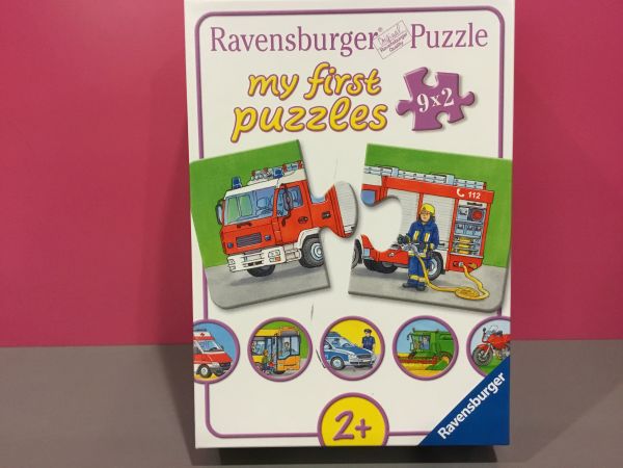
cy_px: 234
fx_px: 558
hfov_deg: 58.4
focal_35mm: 31
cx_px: 312
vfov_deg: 45.4
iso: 160
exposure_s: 1/33
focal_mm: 3.3
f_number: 2.4
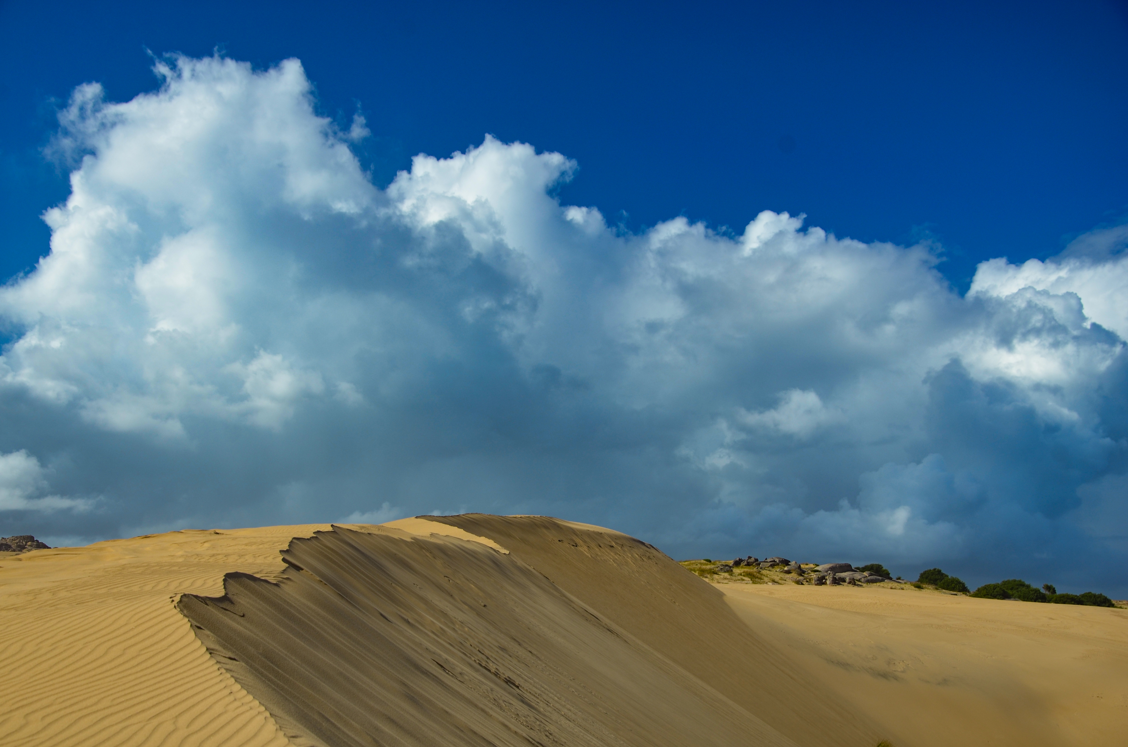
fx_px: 1501
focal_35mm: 48
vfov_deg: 28.0
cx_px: 564
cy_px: 374
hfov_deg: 41.2
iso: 125
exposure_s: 1/250
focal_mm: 32
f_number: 8
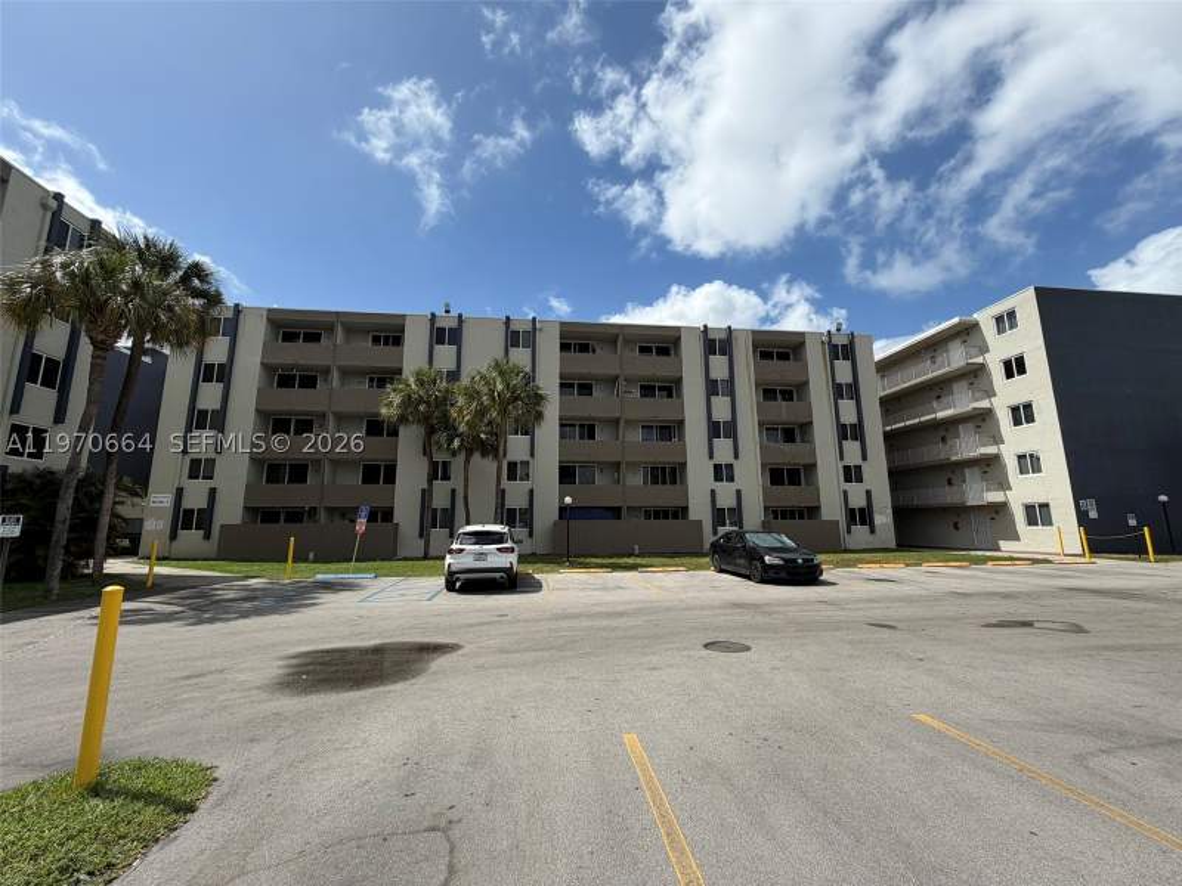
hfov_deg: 102.1
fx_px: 478
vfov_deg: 85.7
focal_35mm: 14
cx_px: 591
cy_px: 443
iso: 20
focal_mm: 2.22
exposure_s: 1/1167
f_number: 2.2
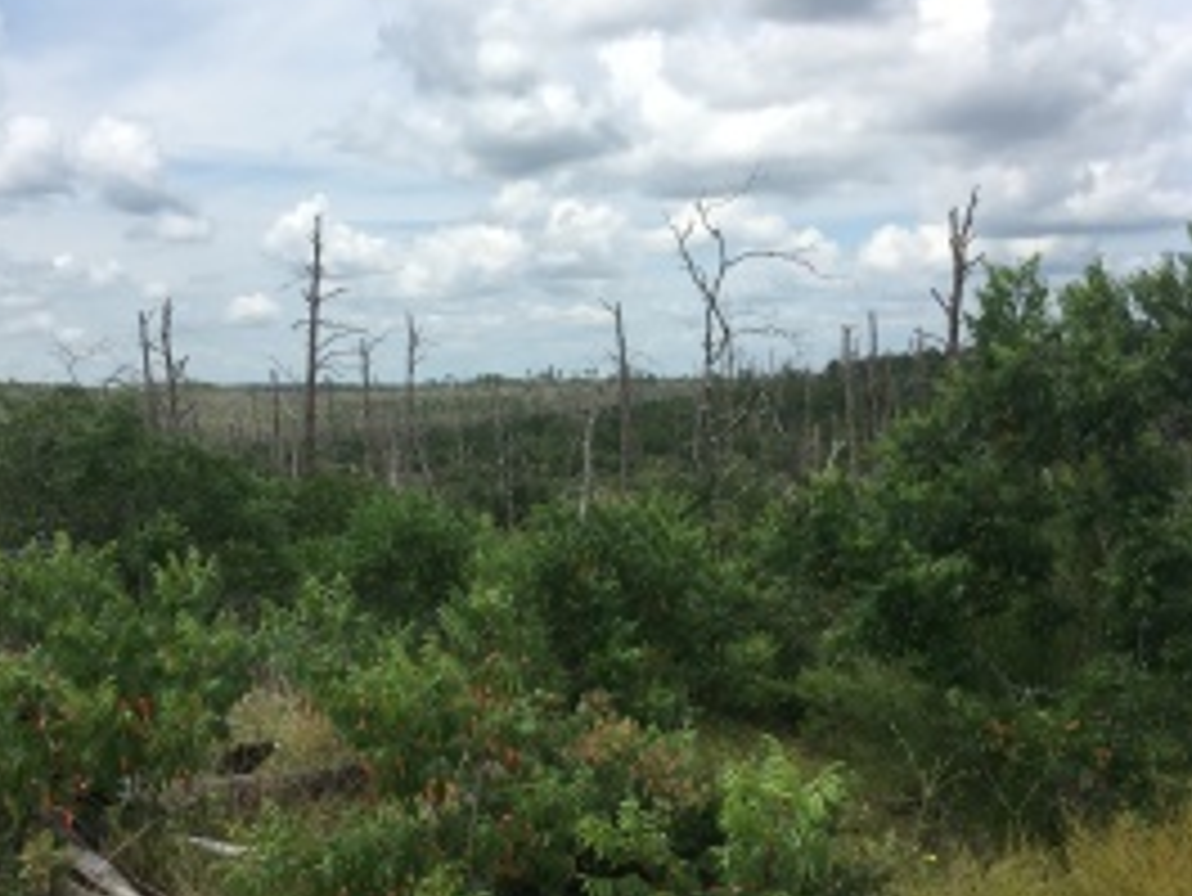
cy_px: 545
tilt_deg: -5.9
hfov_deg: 46.6
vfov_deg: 35.8
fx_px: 1378
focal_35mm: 40
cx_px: 508
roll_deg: +1.3
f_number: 2.2
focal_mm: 4.15
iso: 25
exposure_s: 1/1374
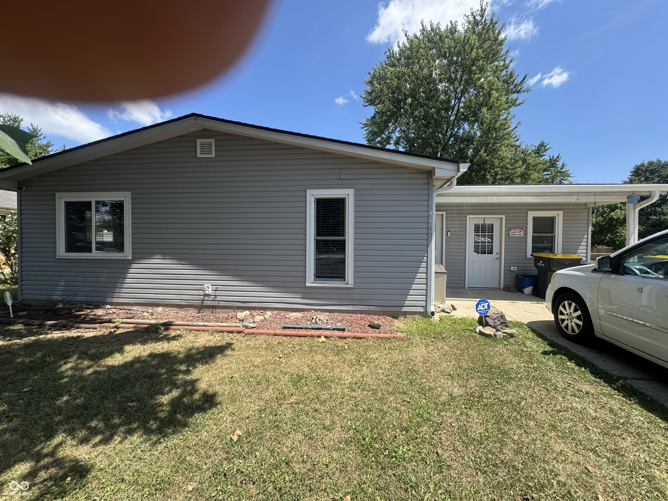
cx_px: 334
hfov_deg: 102.1
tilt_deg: -1.7
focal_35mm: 14
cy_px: 250
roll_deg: -0.7
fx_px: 270
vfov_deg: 85.7
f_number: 2.2
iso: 50
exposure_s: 1/889
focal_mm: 2.22
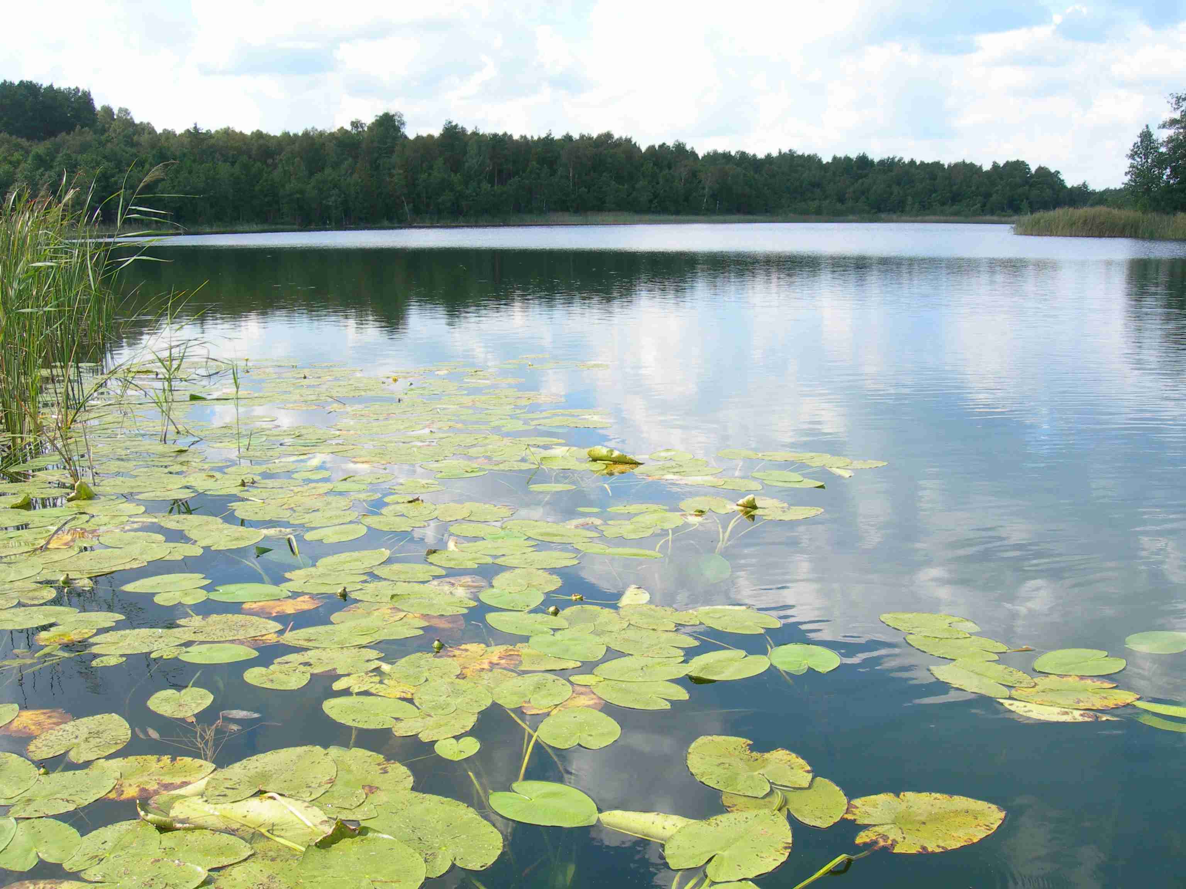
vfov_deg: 37.7
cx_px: 593
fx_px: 1302
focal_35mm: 38
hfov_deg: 49.0
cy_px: 444
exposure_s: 1/234
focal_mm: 7.8
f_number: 4.8
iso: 50
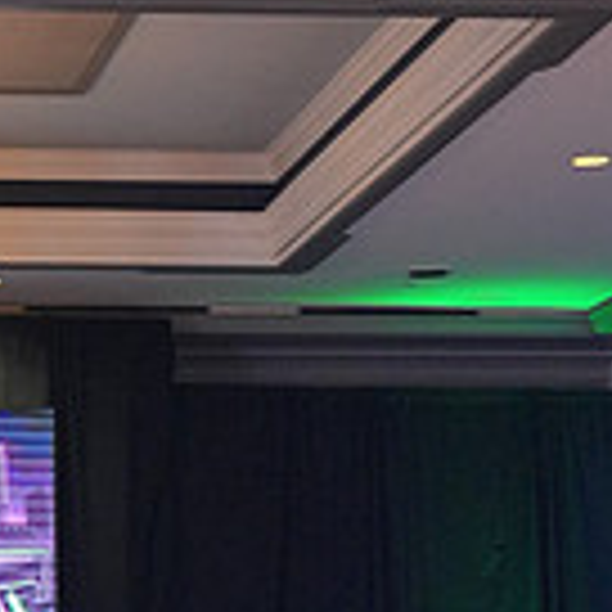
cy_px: 873
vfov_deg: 11.6
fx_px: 2900
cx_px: -88
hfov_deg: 11.8
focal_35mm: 145
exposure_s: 1/400
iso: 3200
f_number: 4
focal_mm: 40
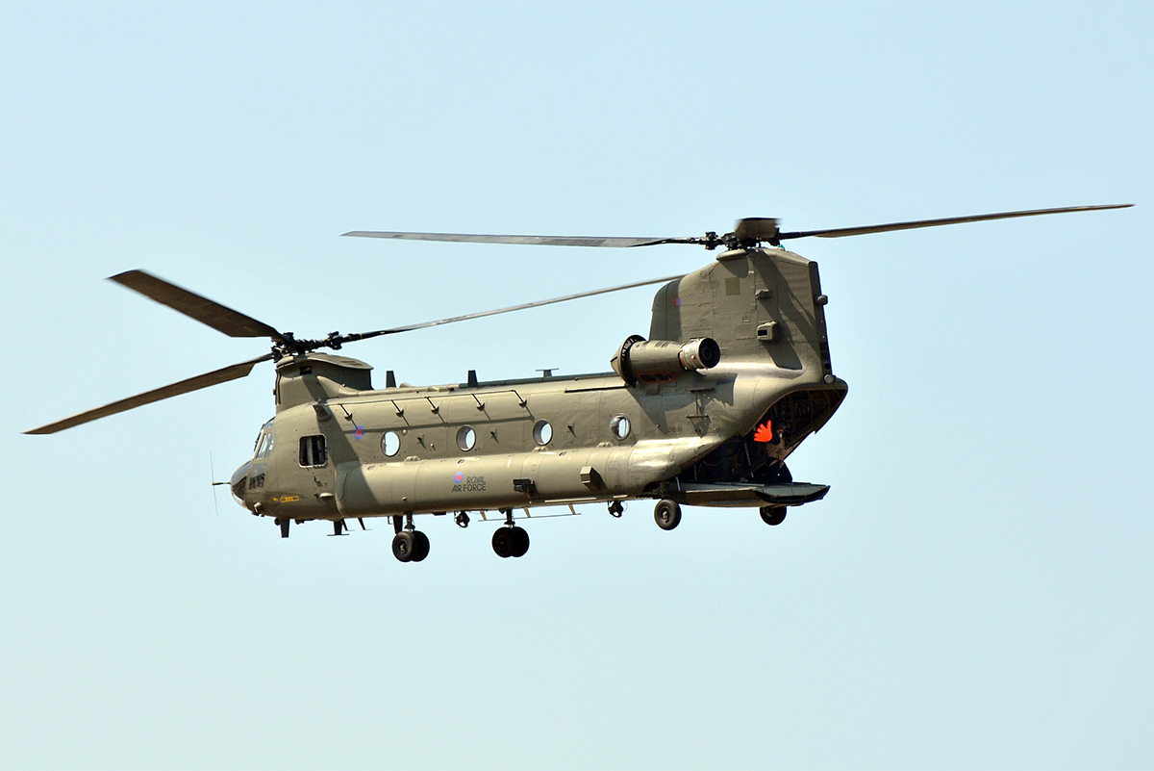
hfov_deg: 7.6
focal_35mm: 270
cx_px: 577
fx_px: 8658
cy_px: 386
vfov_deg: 5.1
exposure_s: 1/1000
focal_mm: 180
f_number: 5.6
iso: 320
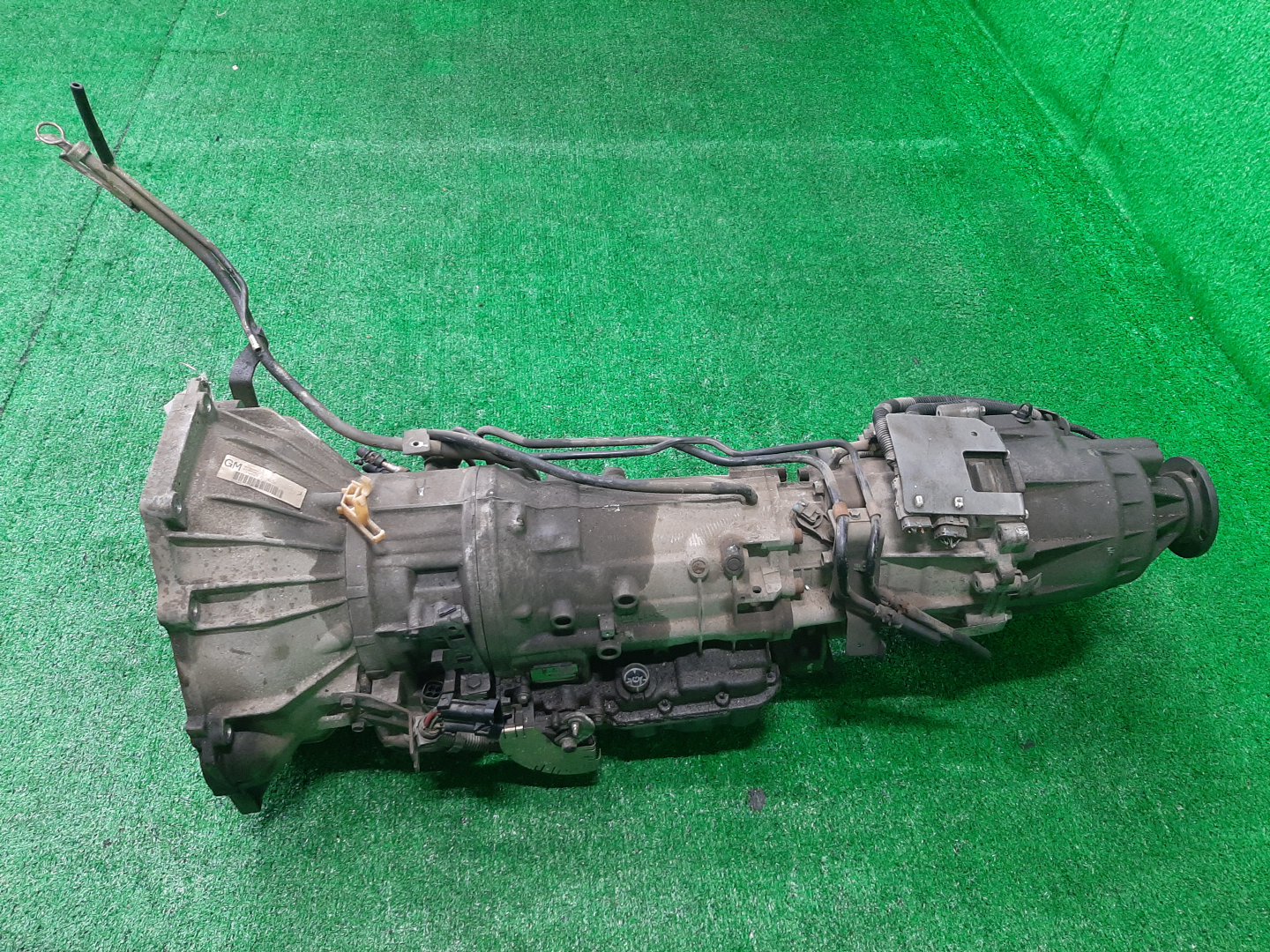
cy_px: 476
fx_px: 954
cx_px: 635
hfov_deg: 67.3
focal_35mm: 26
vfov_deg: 53.1
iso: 182
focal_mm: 3.93
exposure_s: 1/50
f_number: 1.7
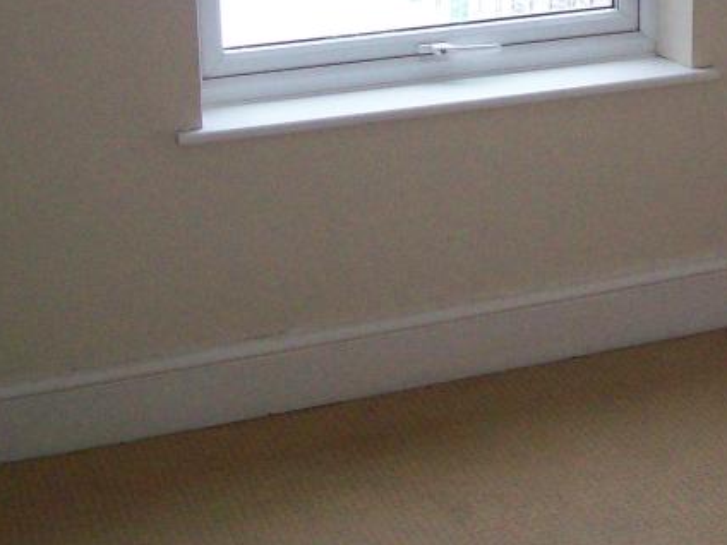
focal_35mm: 87
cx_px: 586
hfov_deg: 22.2
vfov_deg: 16.5
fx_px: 1827
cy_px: -45
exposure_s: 1/103
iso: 200
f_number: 2.7
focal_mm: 6
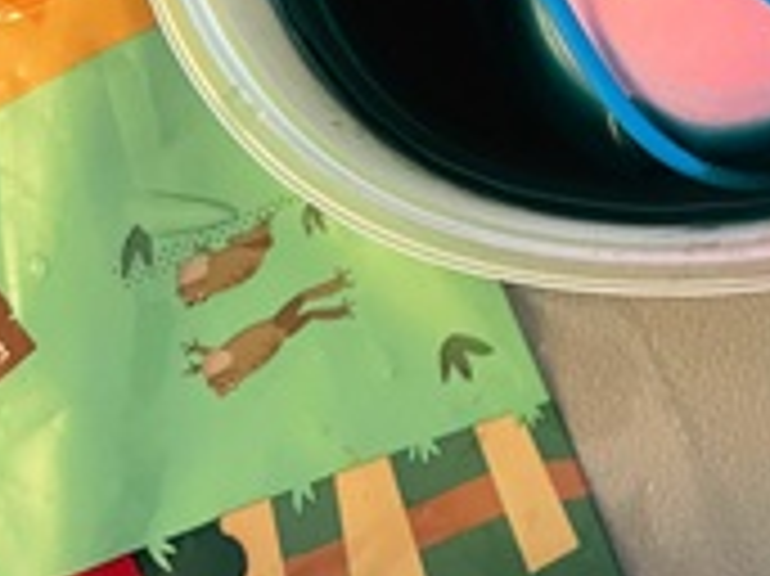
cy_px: -234
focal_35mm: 73
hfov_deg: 24.9
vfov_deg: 18.3
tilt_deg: -72.6
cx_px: 838
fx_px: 1623
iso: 400
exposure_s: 1/60
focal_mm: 5.1
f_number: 1.6
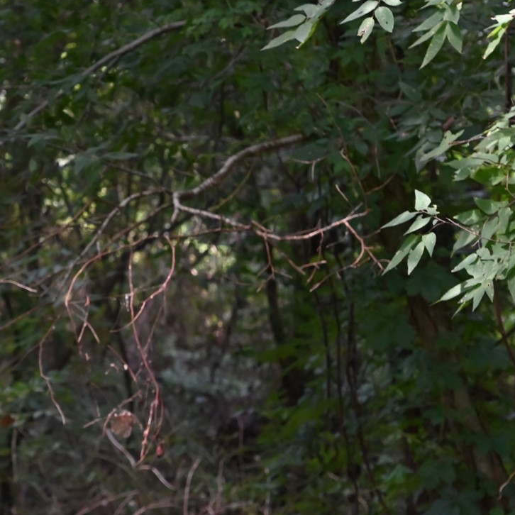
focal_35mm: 127
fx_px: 2138
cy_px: 158
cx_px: -8
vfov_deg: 13.7
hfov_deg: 13.5
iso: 1400
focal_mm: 50
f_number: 6.3
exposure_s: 1/125
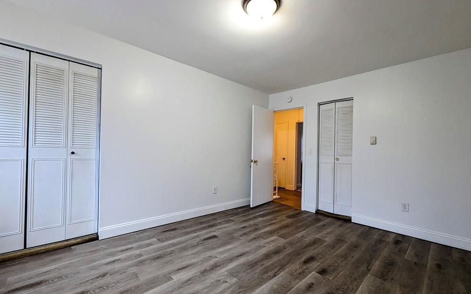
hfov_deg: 105.3
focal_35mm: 14
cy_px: 148
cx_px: 234
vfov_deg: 78.7
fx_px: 180
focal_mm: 1.95
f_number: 2.2
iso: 252
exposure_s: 1/23.8
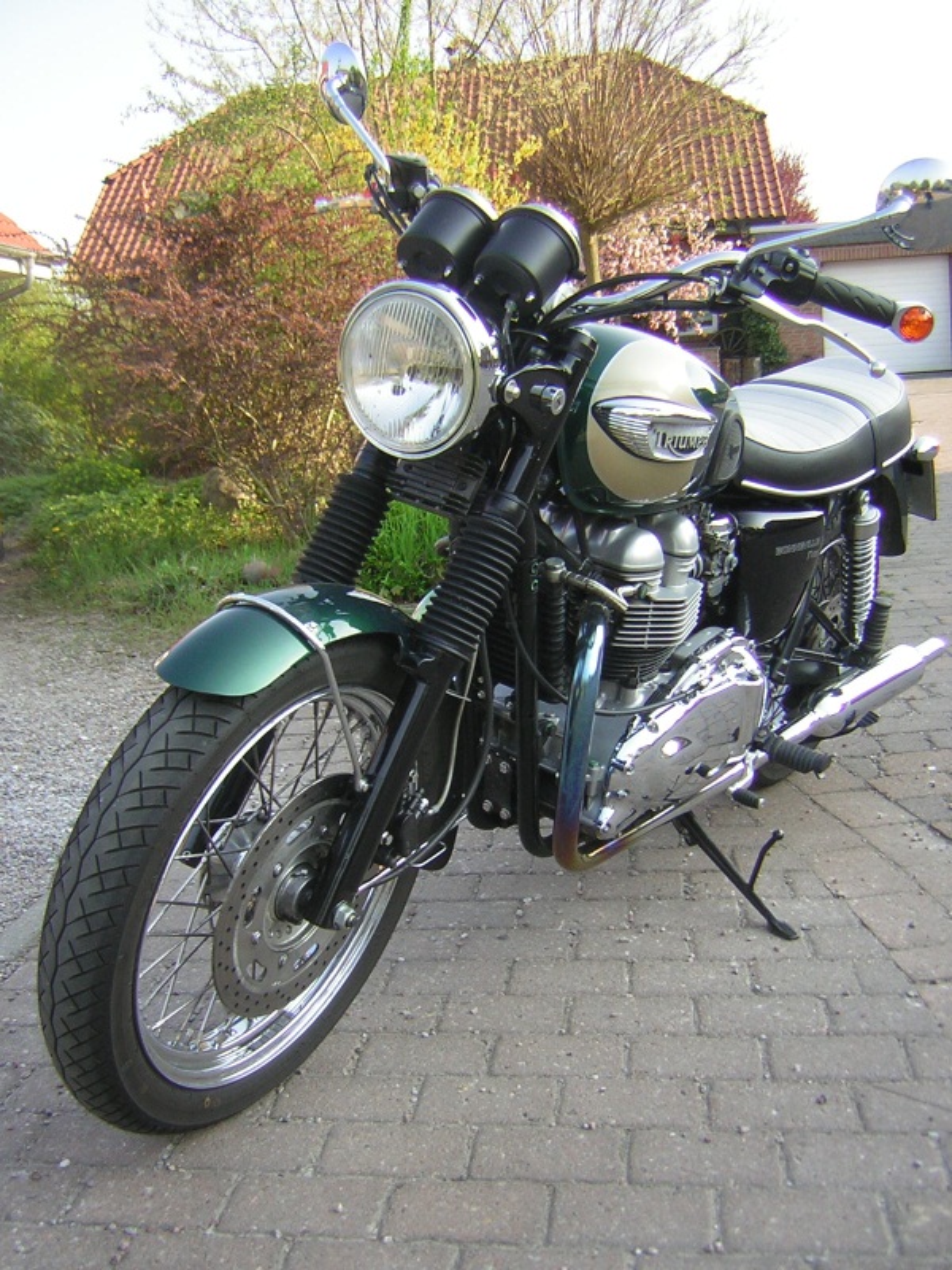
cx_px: 476
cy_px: 635
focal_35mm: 36
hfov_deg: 39.7
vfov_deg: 51.4
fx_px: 1320
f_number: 2.6
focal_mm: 4.7
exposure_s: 1/165
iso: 50
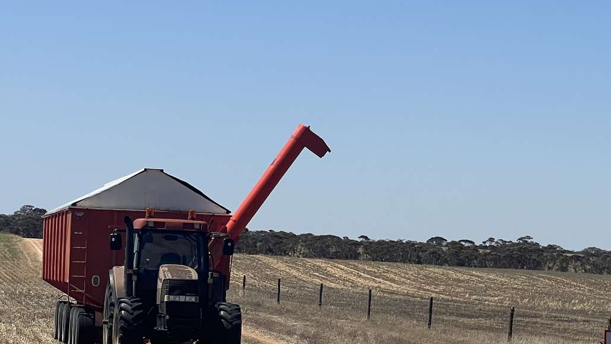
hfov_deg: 13.6
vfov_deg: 7.7
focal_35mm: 157
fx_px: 2543
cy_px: 388
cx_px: 528
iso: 32
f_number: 2.8
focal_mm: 9
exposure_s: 1/1410
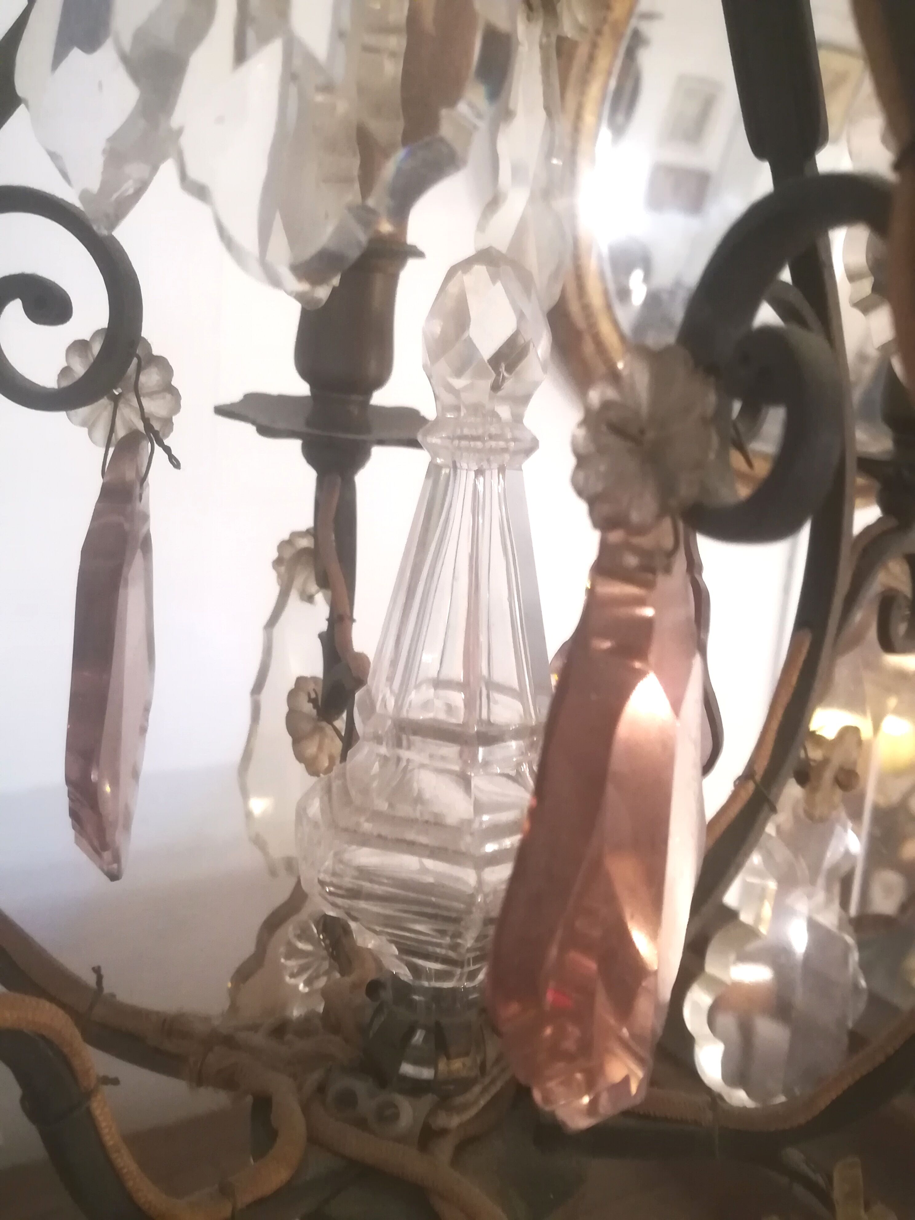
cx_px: 458
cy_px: 610
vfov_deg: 58.4
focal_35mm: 31
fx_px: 1093
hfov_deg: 45.4
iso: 500
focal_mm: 3.83
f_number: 2.2
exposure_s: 1/14.3
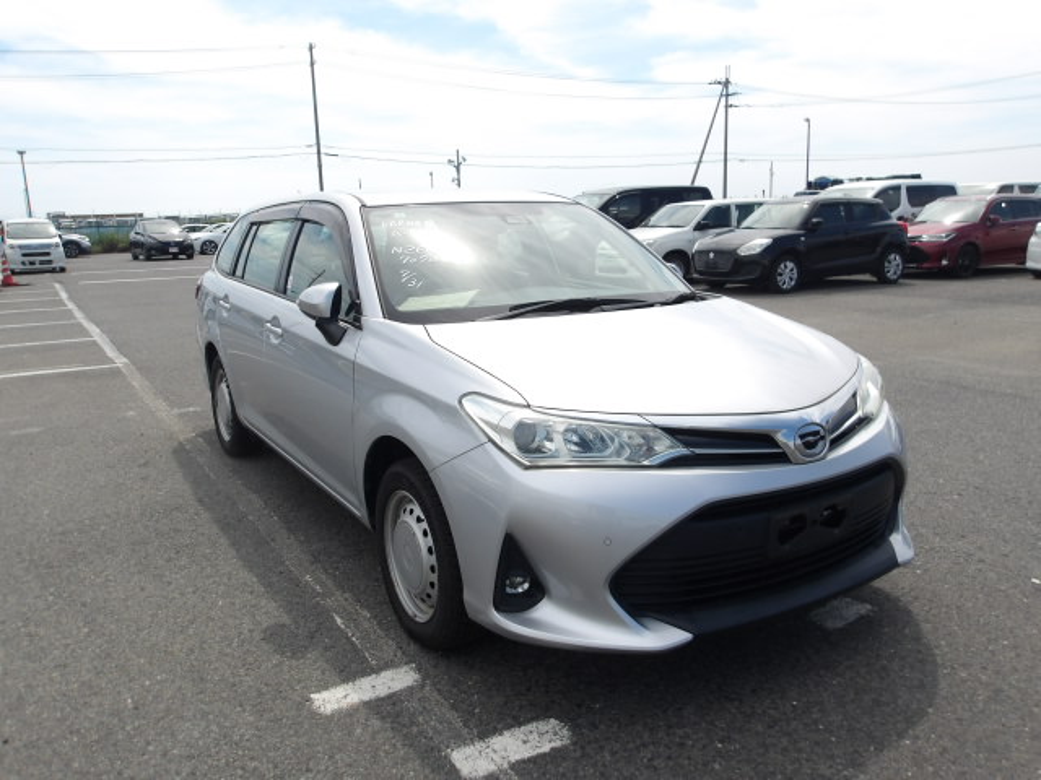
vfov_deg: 51.4
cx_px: 520
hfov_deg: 65.3
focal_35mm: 27
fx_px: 812
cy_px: 390
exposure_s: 1/97
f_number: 10.4
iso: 100
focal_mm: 4.9
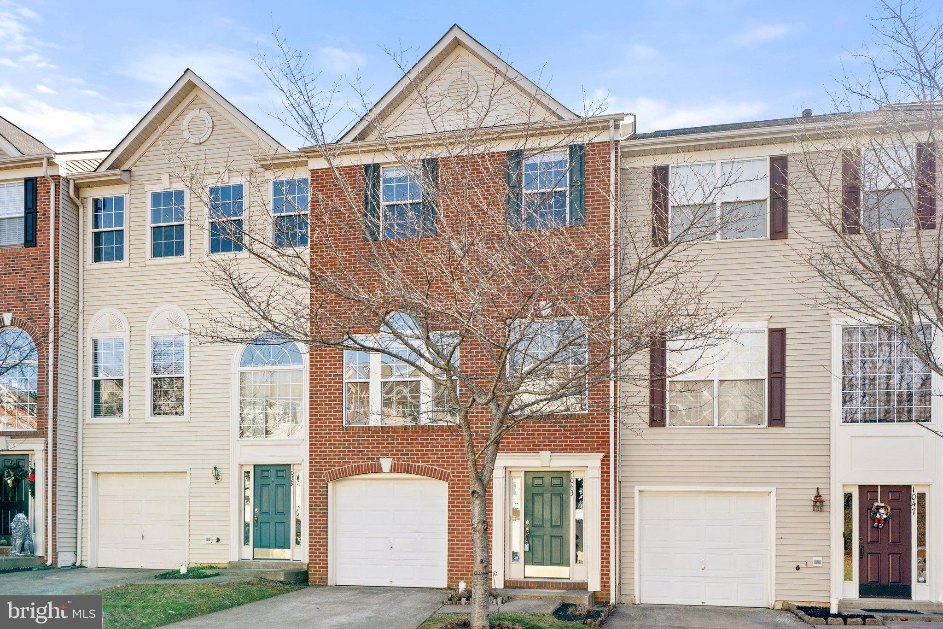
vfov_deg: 43.6
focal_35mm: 30
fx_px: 786
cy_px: 314
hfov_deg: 61.9
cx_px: 472
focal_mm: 30
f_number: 8
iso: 400
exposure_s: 1/640
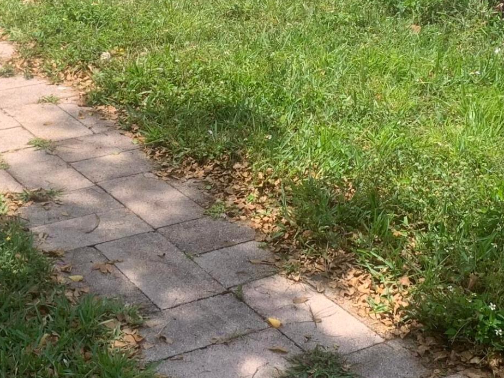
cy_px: -7
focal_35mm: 81
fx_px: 1179
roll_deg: +0.7
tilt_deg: -12.7
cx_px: 185
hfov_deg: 24.1
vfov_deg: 17.7
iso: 25
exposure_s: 1/1585
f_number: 1.8
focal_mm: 4.25
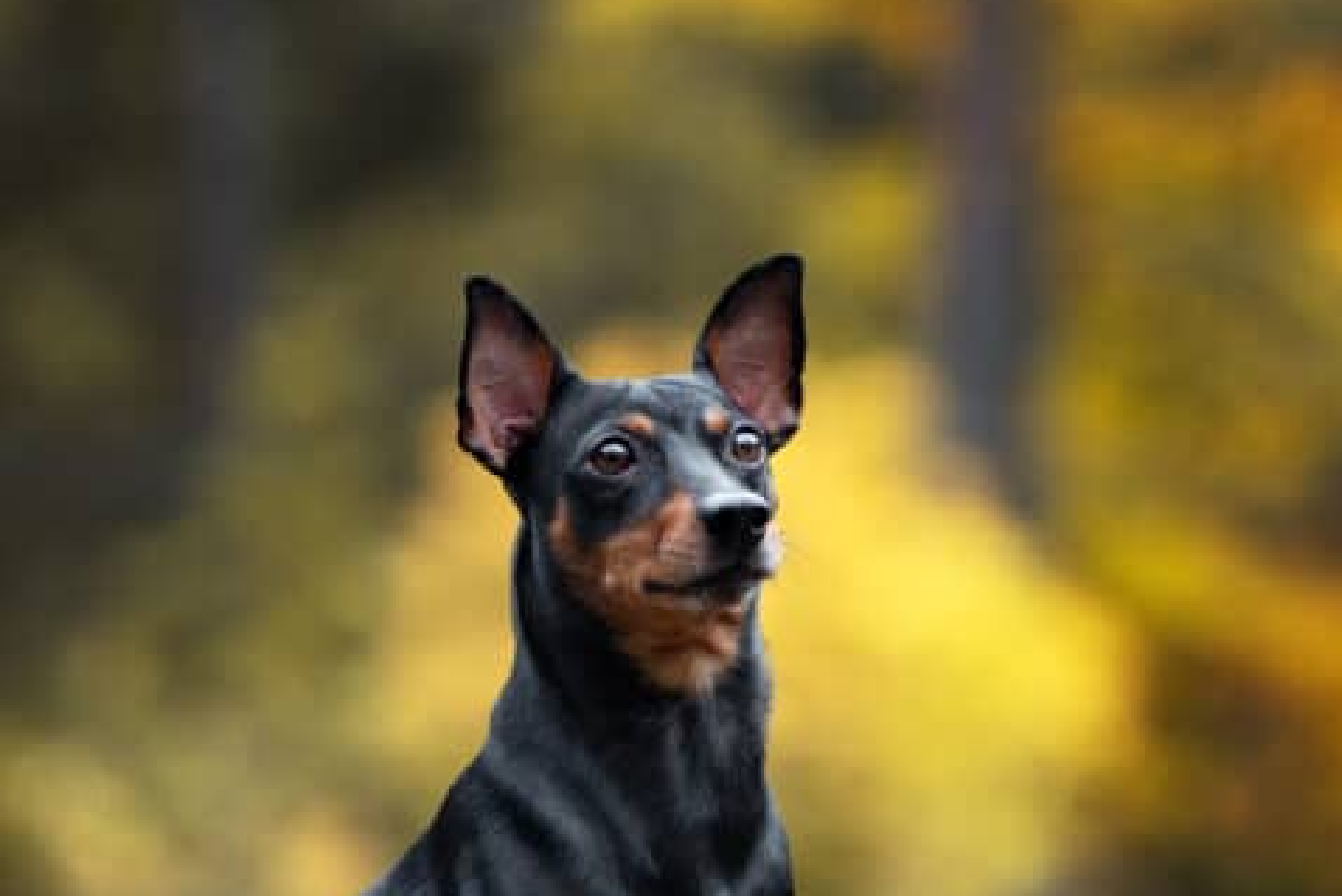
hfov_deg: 6.9
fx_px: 11186
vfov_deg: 4.6
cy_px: 671
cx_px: 539
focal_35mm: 300
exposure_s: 1/400
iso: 400
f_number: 3.2
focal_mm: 140
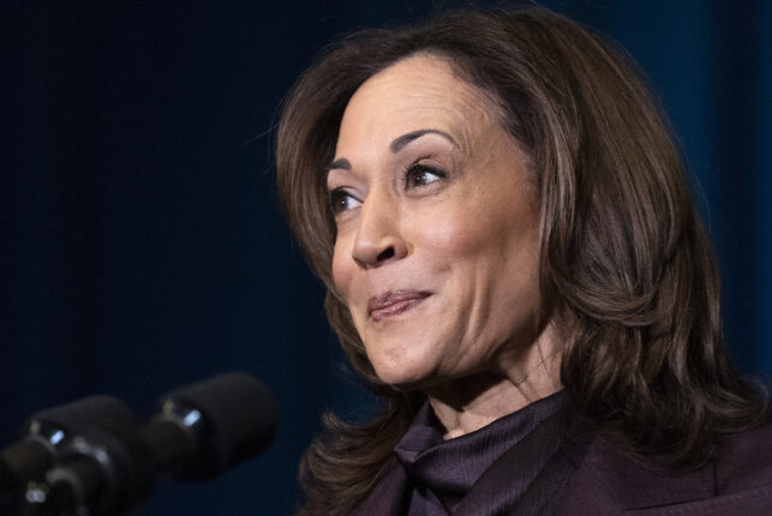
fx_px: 6439
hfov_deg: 6.9
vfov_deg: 4.6
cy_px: 258
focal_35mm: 300
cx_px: 386
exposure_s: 1/640
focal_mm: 200
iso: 4000
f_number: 3.2
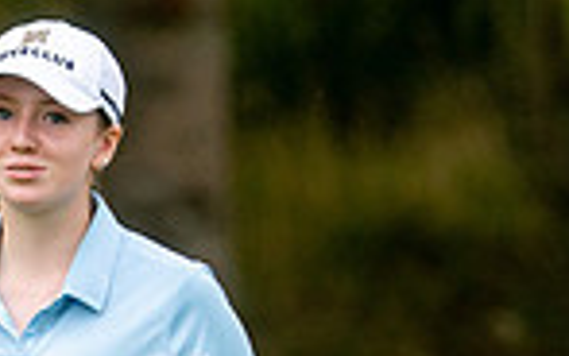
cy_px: 743
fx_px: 28063
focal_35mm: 1809
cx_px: 155
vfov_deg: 0.7
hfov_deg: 1.2
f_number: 4
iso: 320
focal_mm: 300
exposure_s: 1/2000
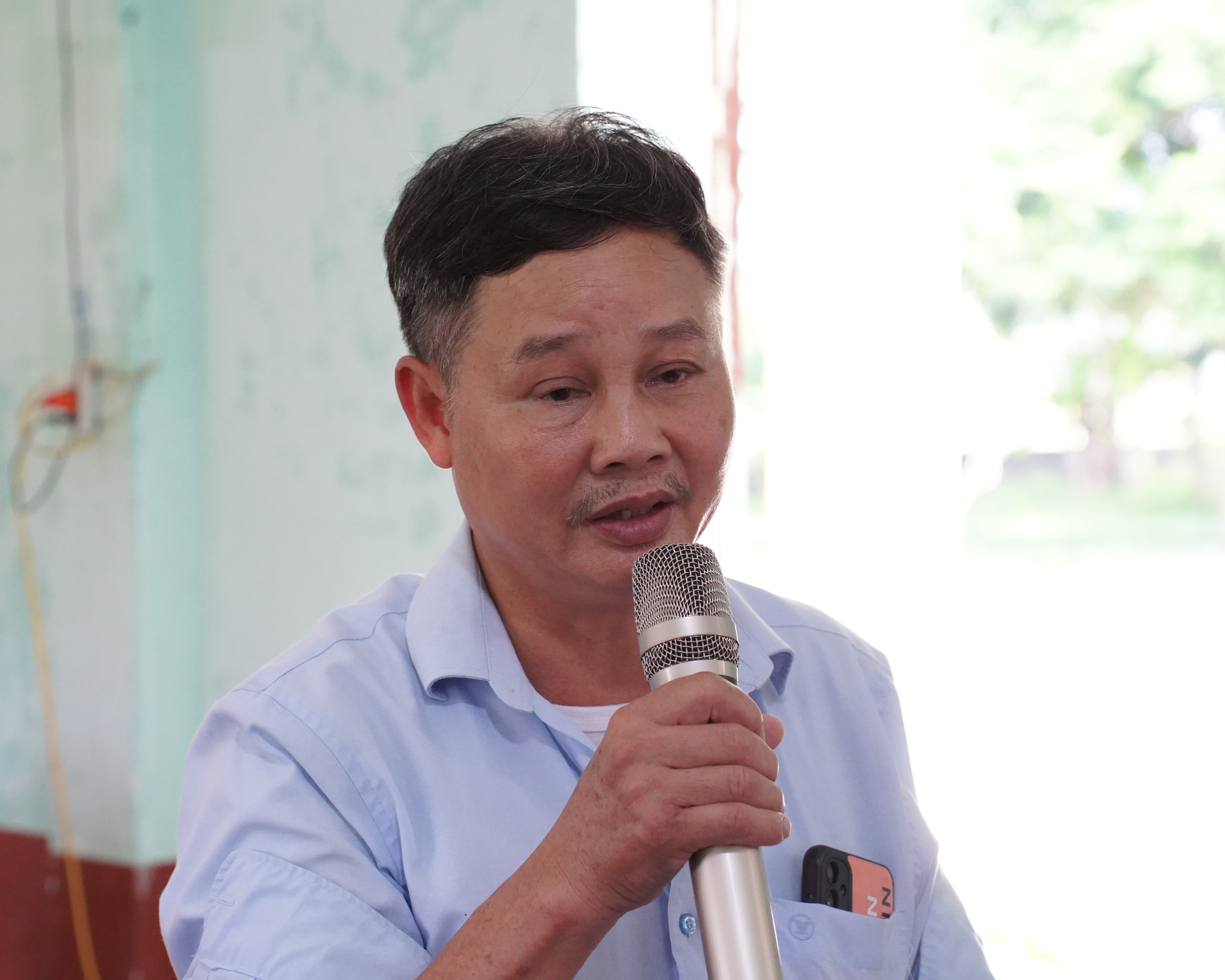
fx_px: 3082
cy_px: 491
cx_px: 508
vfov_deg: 18.1
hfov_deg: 22.5
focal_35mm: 85
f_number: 6.3
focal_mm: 75
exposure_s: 1/320
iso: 8000
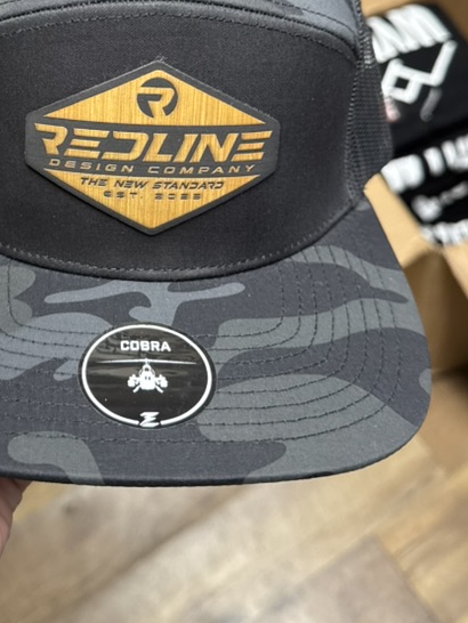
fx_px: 811
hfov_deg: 31.6
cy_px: 123
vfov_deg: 40.3
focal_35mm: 45
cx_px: 118
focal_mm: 6.76
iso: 250
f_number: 1.78
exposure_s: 1/60
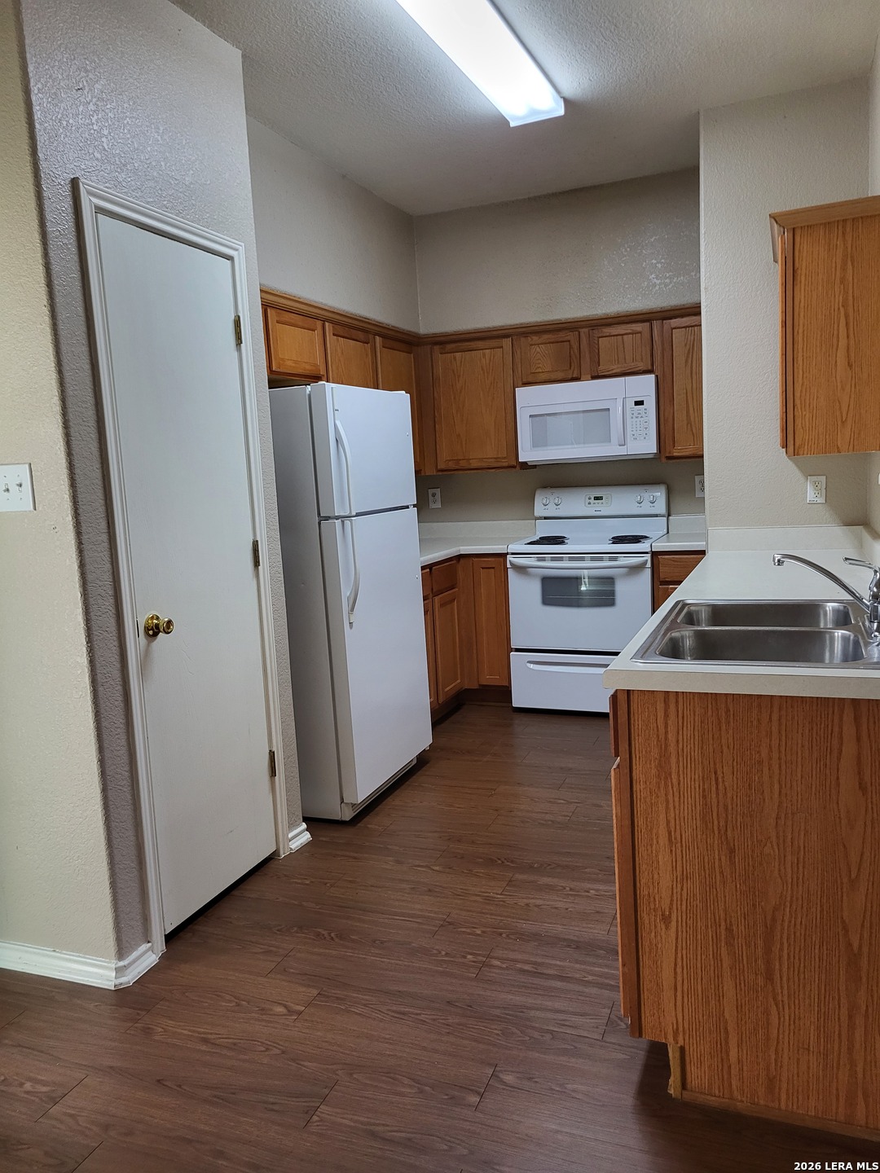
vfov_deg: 67.3
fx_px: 881
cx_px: 440
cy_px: 586
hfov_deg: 53.1
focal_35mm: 26
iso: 250
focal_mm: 5.4
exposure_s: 1/120
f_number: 1.8
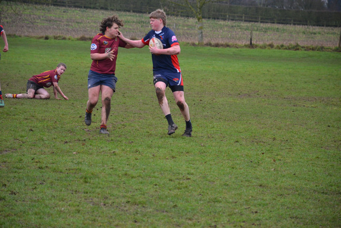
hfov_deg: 9.8
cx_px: 170
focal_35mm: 210
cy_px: 114
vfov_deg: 6.5
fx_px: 1989
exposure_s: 1/500
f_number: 5.6
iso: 720
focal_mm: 140
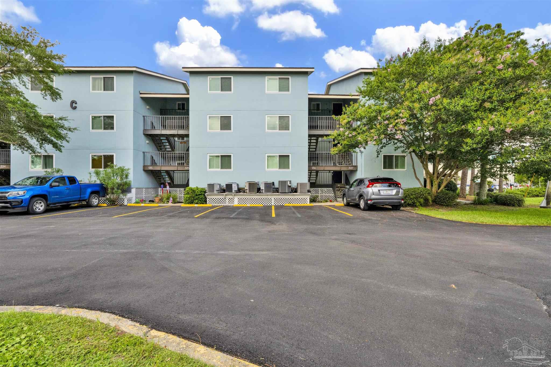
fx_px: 237
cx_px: 276
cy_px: 184
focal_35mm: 16
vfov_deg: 75.5
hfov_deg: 98.5
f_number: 11
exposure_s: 1/320
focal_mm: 15.5
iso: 400
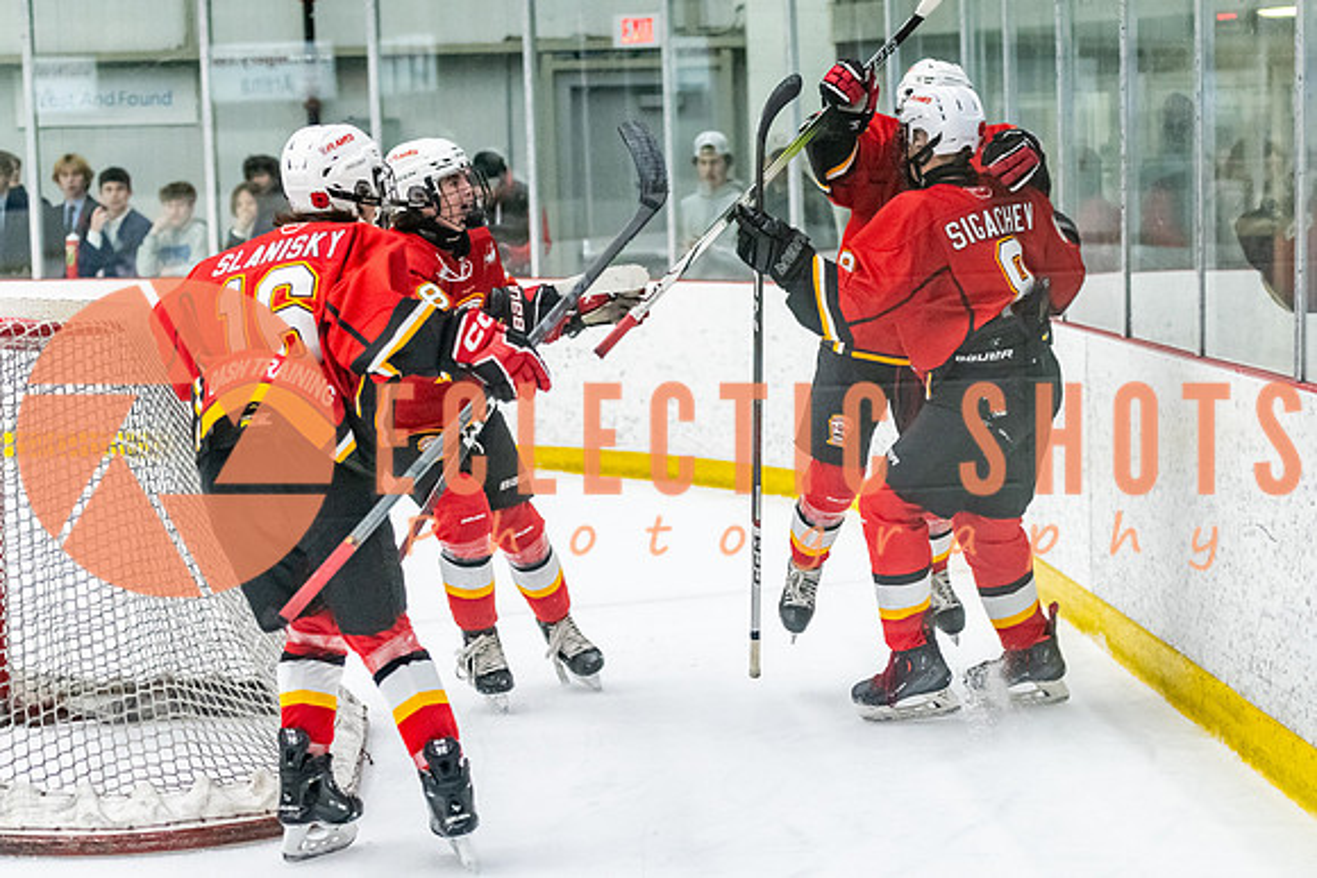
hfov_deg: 20.0
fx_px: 3717
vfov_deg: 13.5
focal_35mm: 102
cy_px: 400
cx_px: 927
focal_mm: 70
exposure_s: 1/800
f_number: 2.8
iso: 3200
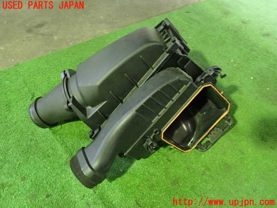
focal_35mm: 30
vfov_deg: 46.8
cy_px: 104
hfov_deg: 60.0
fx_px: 240
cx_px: 138
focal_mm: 5.4
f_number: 2.3
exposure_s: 1/20
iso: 800
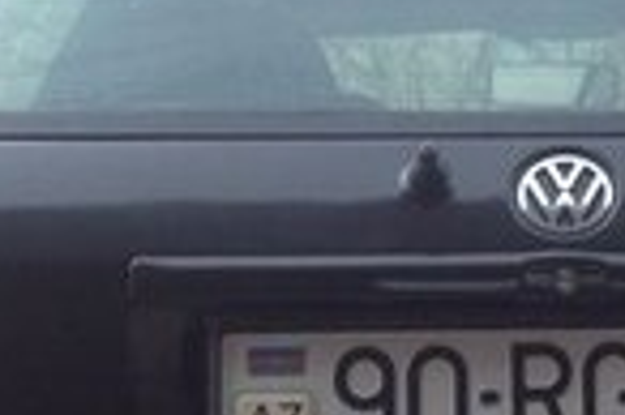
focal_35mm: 165
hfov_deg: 12.3
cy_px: 520
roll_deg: +0.8
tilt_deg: -5.1
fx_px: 2861
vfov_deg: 8.2
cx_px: 676
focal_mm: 4.28
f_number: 2.4
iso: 50
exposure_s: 1/40
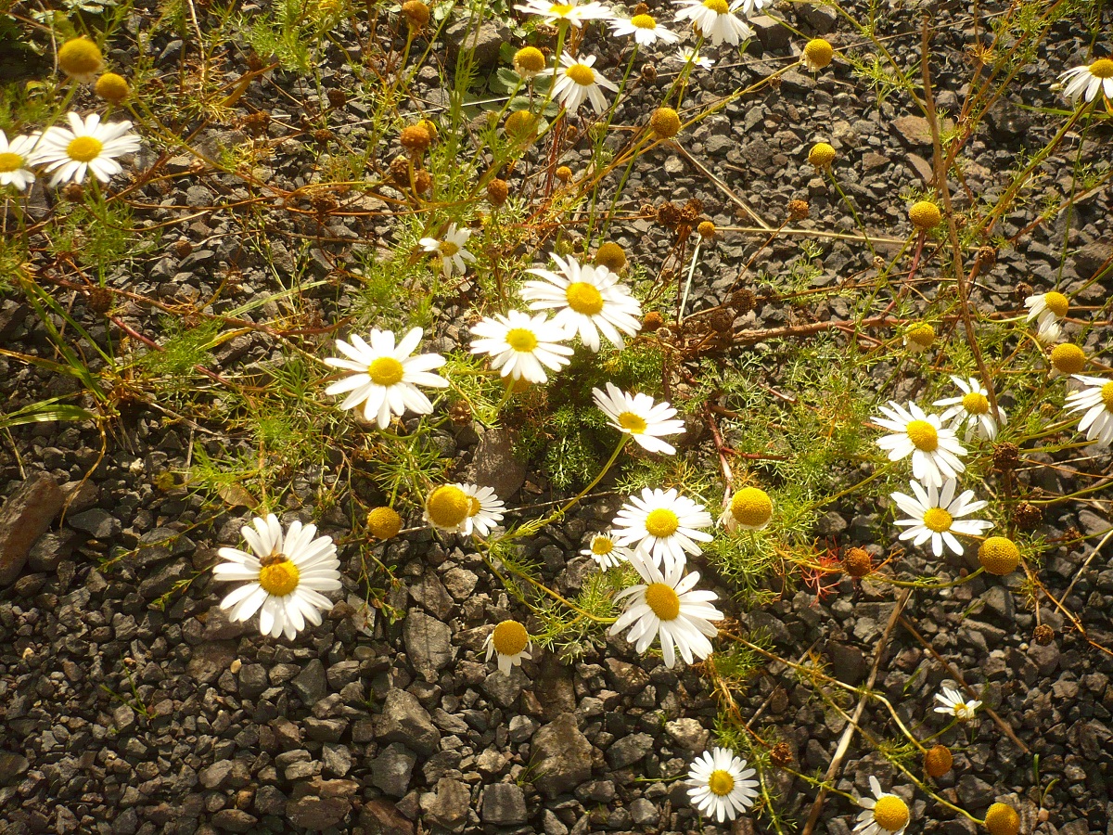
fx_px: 1125
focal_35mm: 35
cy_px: 418
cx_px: 556
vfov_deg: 40.7
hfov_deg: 52.6
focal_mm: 5.8
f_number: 2.8
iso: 100
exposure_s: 1/800
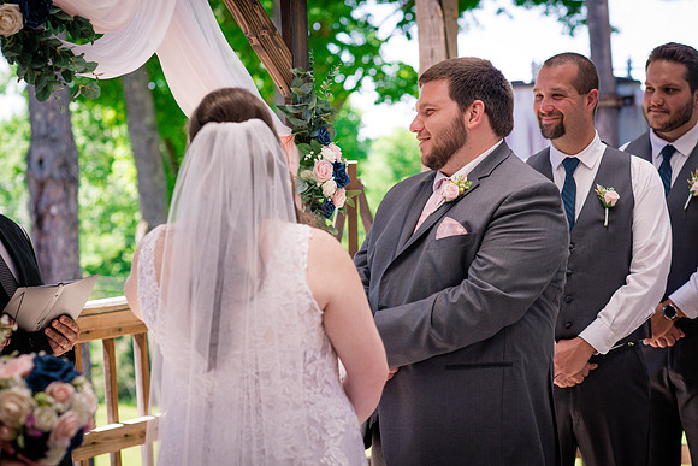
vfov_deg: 16.1
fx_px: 1648
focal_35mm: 85
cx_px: 349
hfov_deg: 23.9
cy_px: 233
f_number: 3.5
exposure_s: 1/800
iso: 400
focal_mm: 85
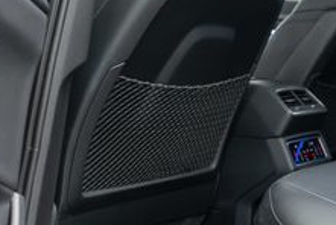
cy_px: 16
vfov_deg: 16.6
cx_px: 342
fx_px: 757
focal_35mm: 81
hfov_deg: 23.9
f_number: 3.2
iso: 1250
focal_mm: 28
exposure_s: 1/40
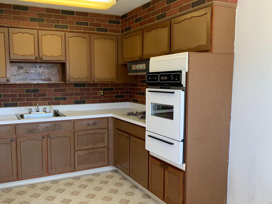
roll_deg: +0.0
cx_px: 118
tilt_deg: -7.0
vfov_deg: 44.1
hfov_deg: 56.6
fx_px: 251
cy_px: 110
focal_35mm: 32
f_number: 1.8
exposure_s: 1/60
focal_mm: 4.25
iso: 50
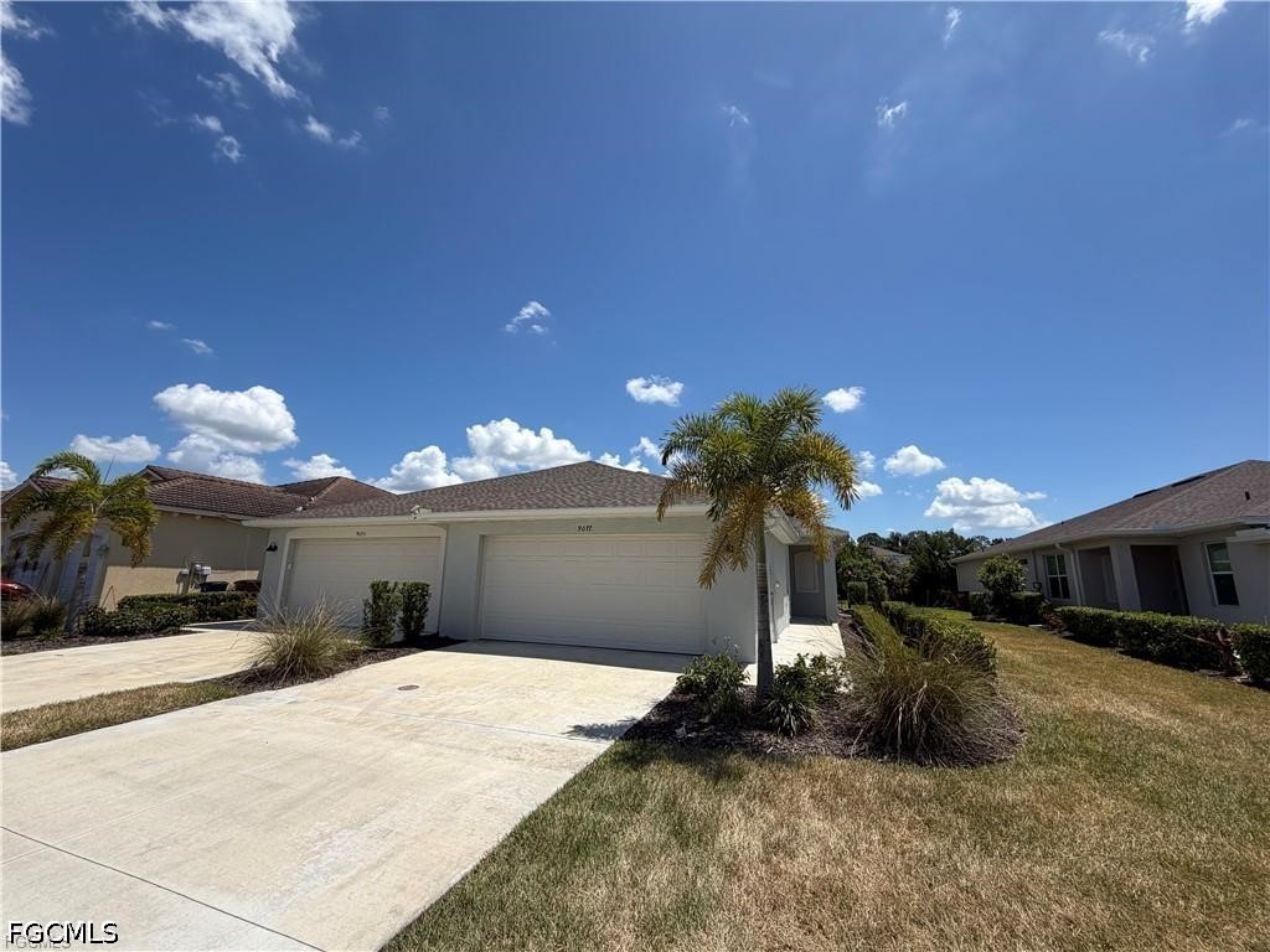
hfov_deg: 102.1
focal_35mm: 14
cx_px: 635
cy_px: 476
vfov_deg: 85.7
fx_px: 514
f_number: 2.2
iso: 20
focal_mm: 2.22
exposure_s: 1/1431
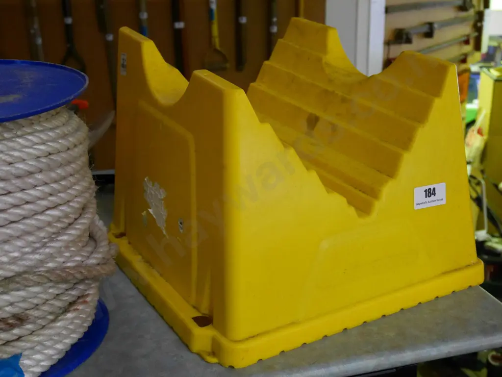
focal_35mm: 44
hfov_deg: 42.9
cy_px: 188
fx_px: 638
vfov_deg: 32.9
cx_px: 251
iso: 3200
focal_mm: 22
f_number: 4.8
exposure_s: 1/40
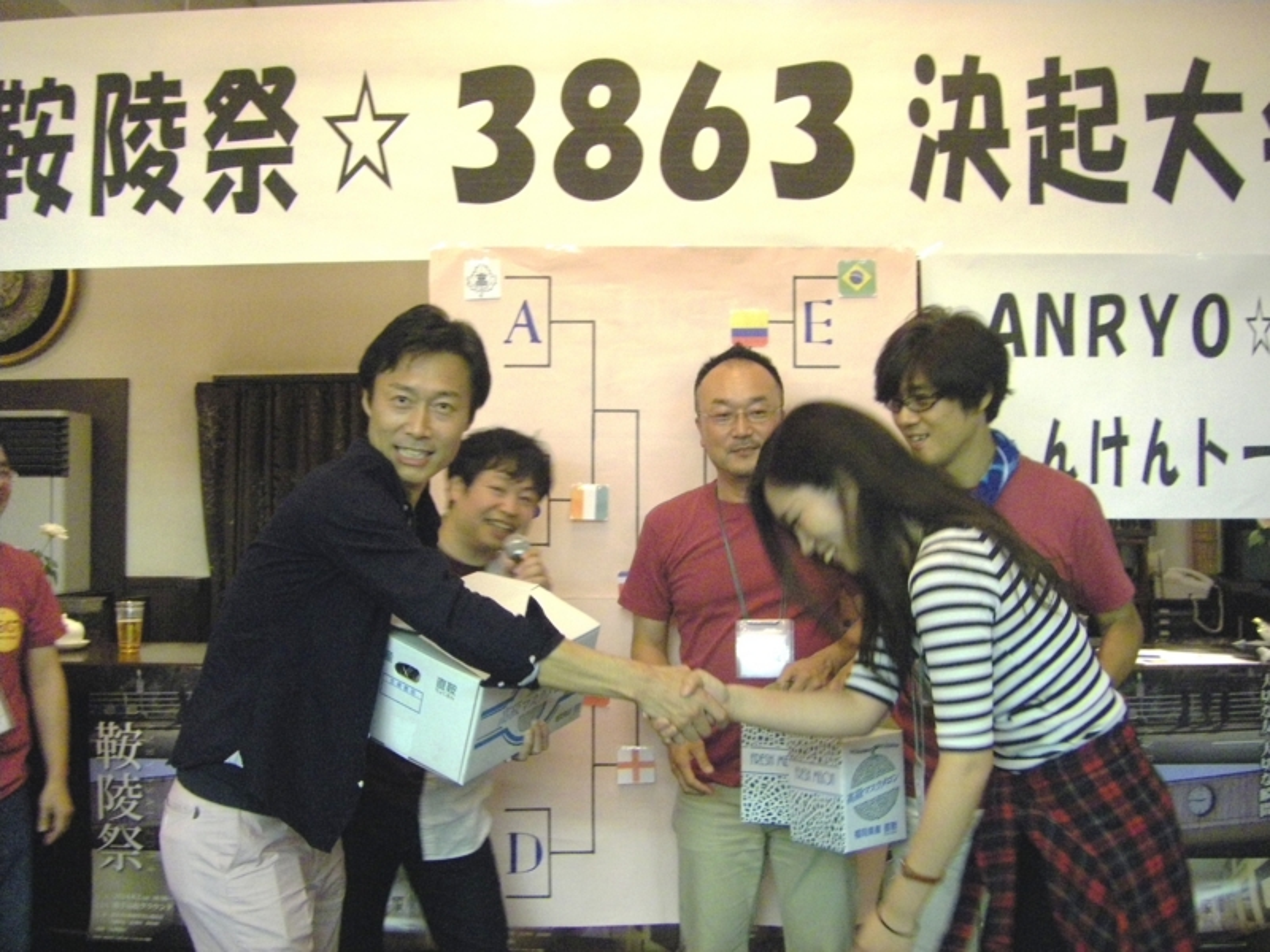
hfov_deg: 49.0
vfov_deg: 37.7
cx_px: 635
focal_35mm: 38
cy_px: 476
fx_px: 1394
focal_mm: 6.3
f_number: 3.5
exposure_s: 1/50
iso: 800
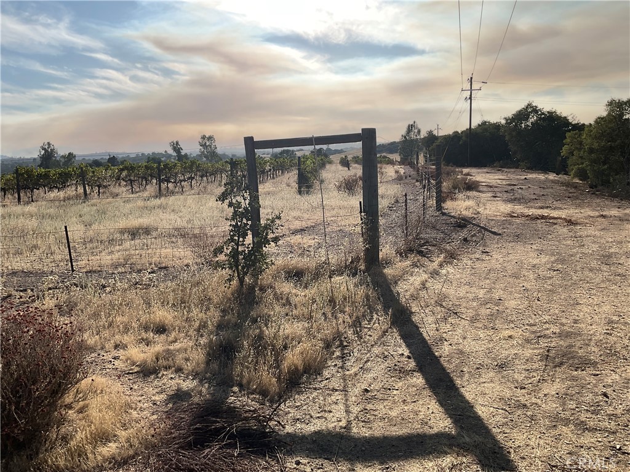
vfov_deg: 48.2
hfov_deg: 61.7
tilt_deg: -10.1
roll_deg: +2.2
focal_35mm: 29
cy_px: 236
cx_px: 315
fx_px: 528
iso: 16
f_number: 1.8
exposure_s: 1/4065
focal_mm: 3
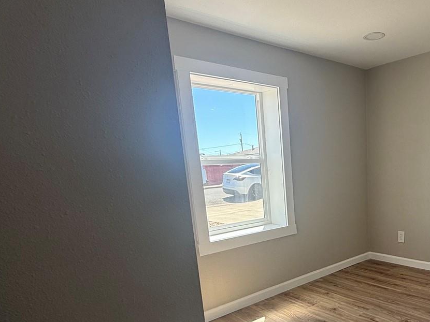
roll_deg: +2.6
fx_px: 335
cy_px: 233
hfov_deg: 62.0
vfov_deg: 49.7
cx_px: 317
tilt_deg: -10.4
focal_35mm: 27
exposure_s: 1/270
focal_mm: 2.22
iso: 64
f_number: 2.2
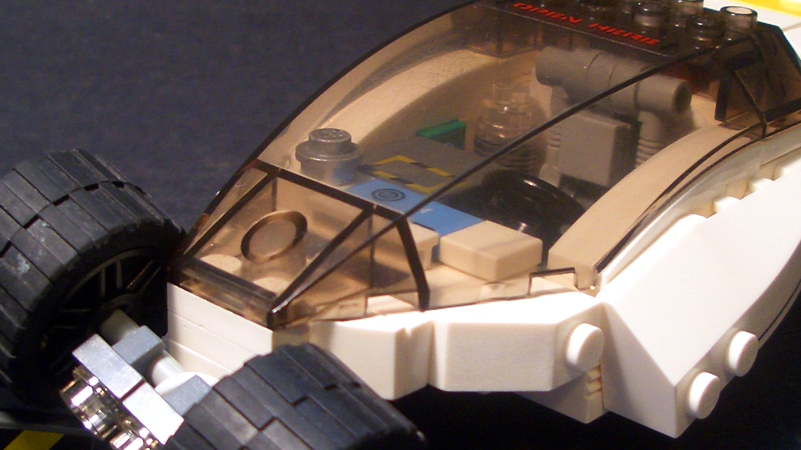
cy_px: 222
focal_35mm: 70
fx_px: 1486
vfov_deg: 17.2
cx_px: 452
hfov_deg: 30.1
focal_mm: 5.8
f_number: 2.6
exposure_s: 1/8
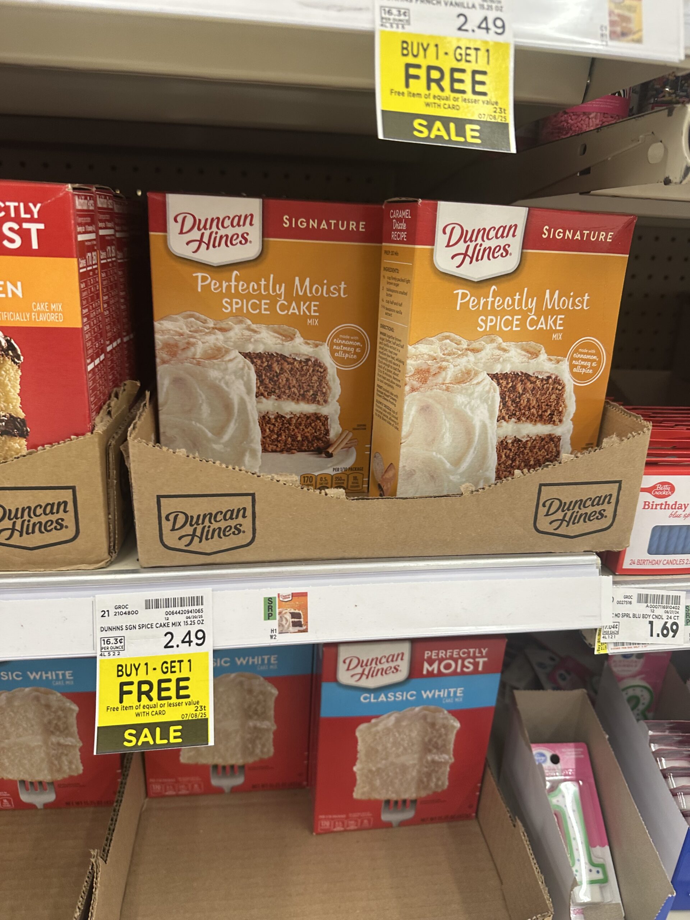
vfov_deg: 71.6
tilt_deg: -19.5
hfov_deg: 56.8
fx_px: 638
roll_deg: +0.9
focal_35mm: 24
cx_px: 345
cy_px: 460
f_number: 1.78
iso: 160
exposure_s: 1/62
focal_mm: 6.86
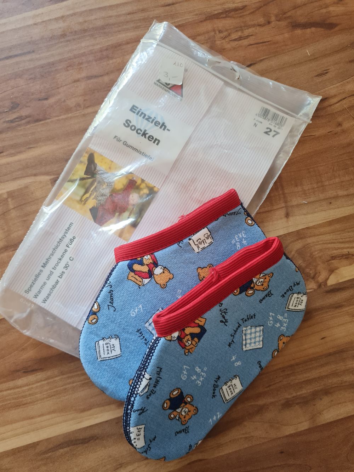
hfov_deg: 53.1
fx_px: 354
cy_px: 236
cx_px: 177
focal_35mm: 26
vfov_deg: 67.3
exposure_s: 1/40
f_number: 1.8
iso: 200
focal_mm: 5.4
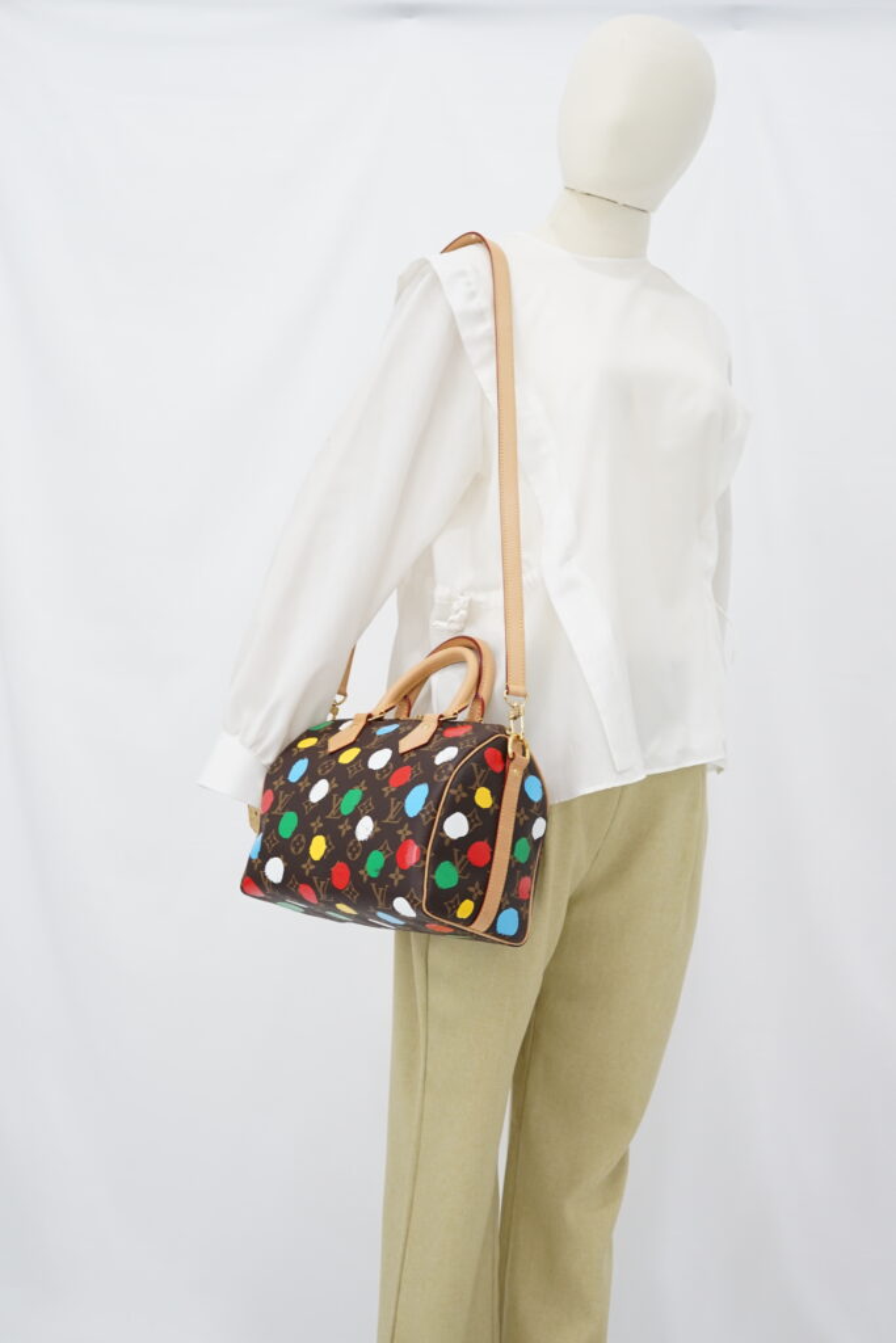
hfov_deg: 27.0
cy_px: 672
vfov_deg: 39.6
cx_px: 448
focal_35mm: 50
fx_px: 1866
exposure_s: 1/8
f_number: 6.3
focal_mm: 50
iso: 640
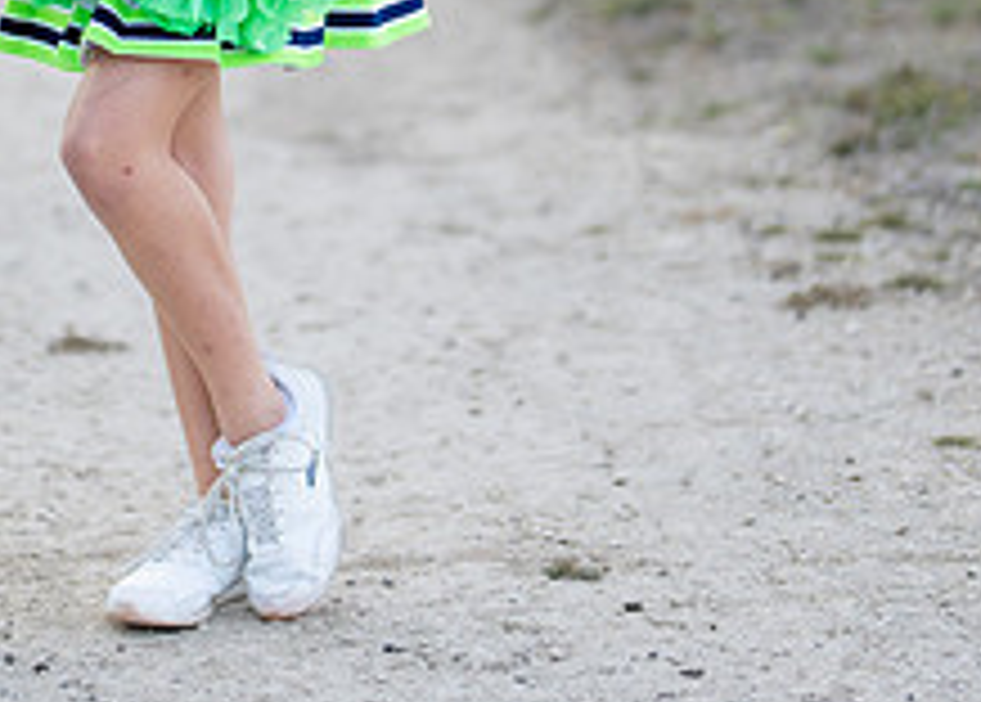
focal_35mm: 177
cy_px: -161
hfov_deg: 11.3
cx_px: 201
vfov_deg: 8.1
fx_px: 4934
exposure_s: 1/1000
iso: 100
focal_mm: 50
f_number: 1.2
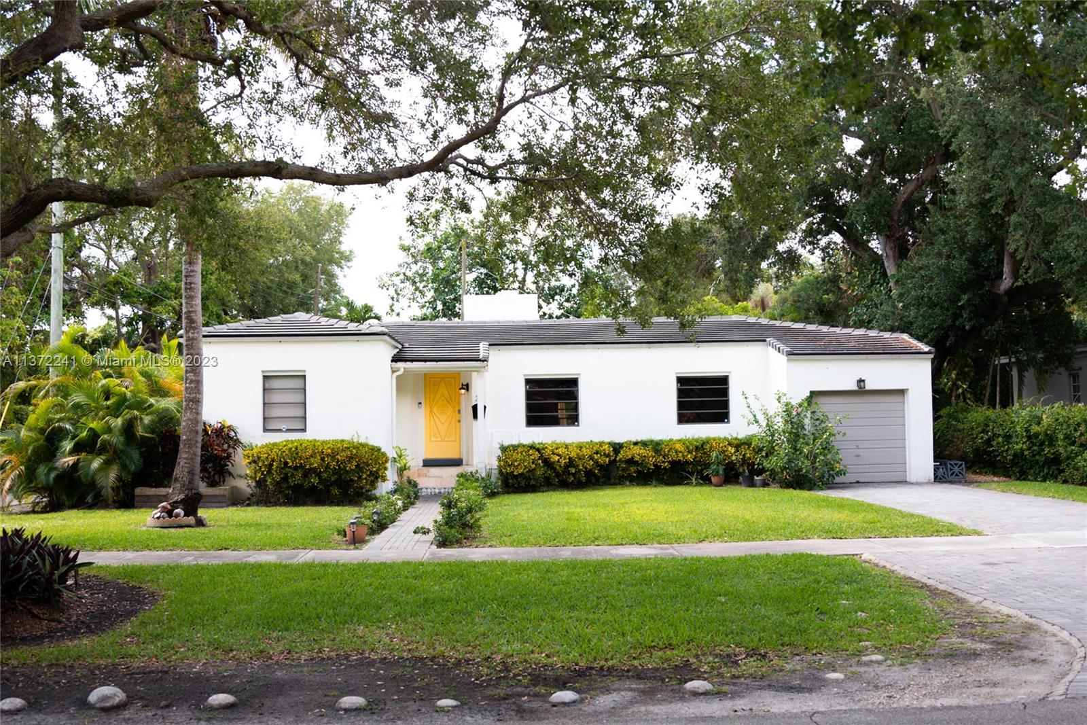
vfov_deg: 36.9
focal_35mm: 36
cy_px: 362
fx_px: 1087
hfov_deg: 53.1
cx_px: 544
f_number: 2.8
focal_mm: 24
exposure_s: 1/400
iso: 200
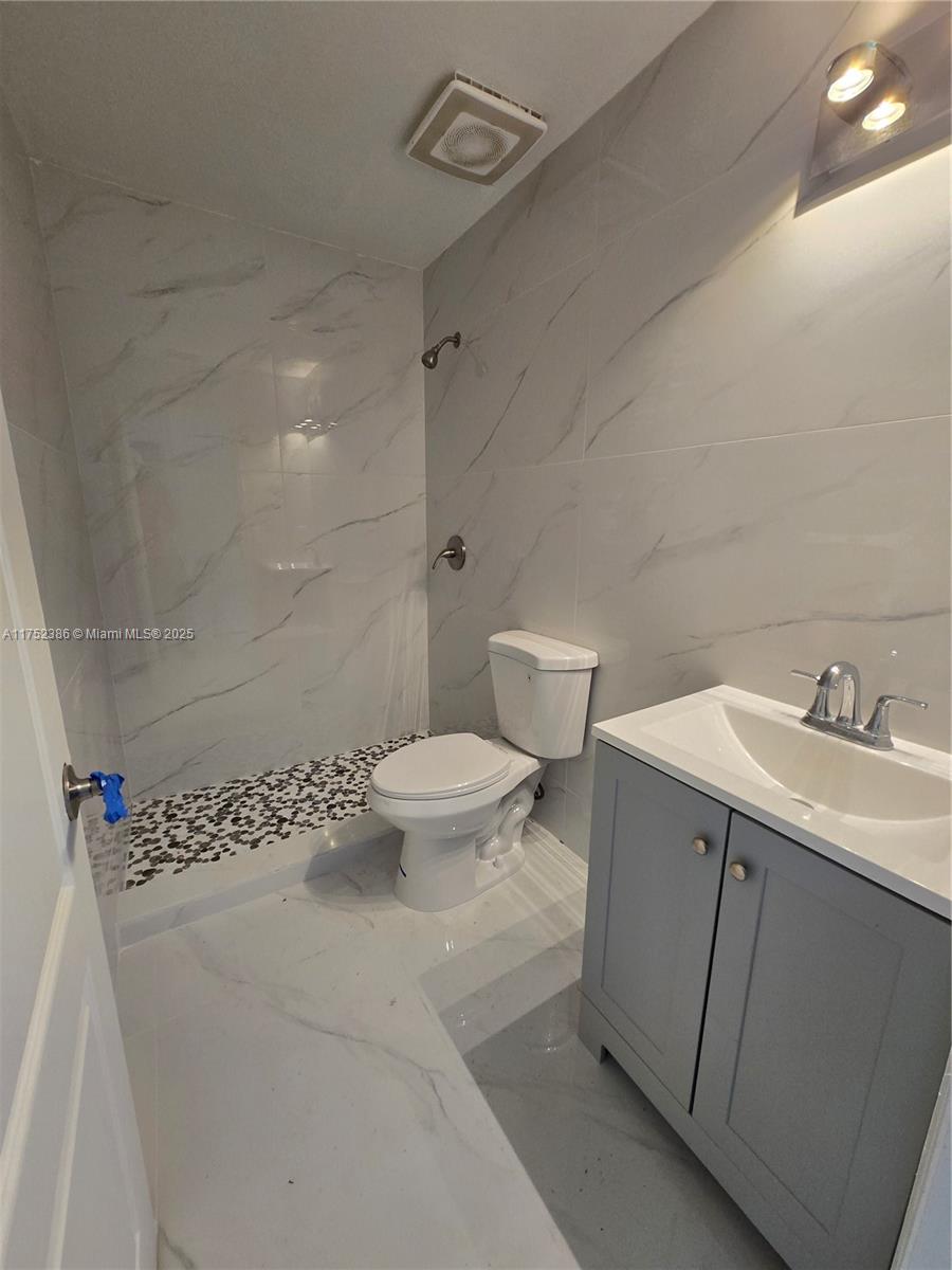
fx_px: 477
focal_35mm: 13
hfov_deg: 89.9
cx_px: 476
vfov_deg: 106.2
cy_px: 635
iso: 100
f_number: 2.2
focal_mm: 1.7
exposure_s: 1/60
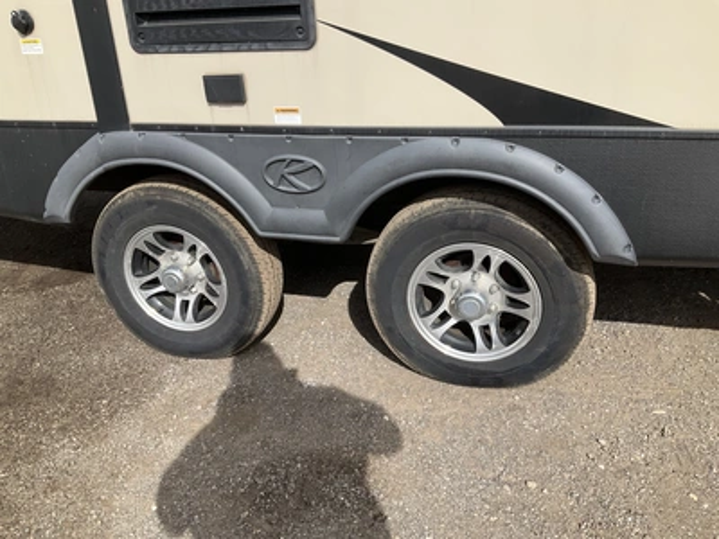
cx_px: 360
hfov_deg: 61.7
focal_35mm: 29
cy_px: 270
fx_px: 602
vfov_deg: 48.2
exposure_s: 1/1577
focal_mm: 3
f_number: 1.8
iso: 25
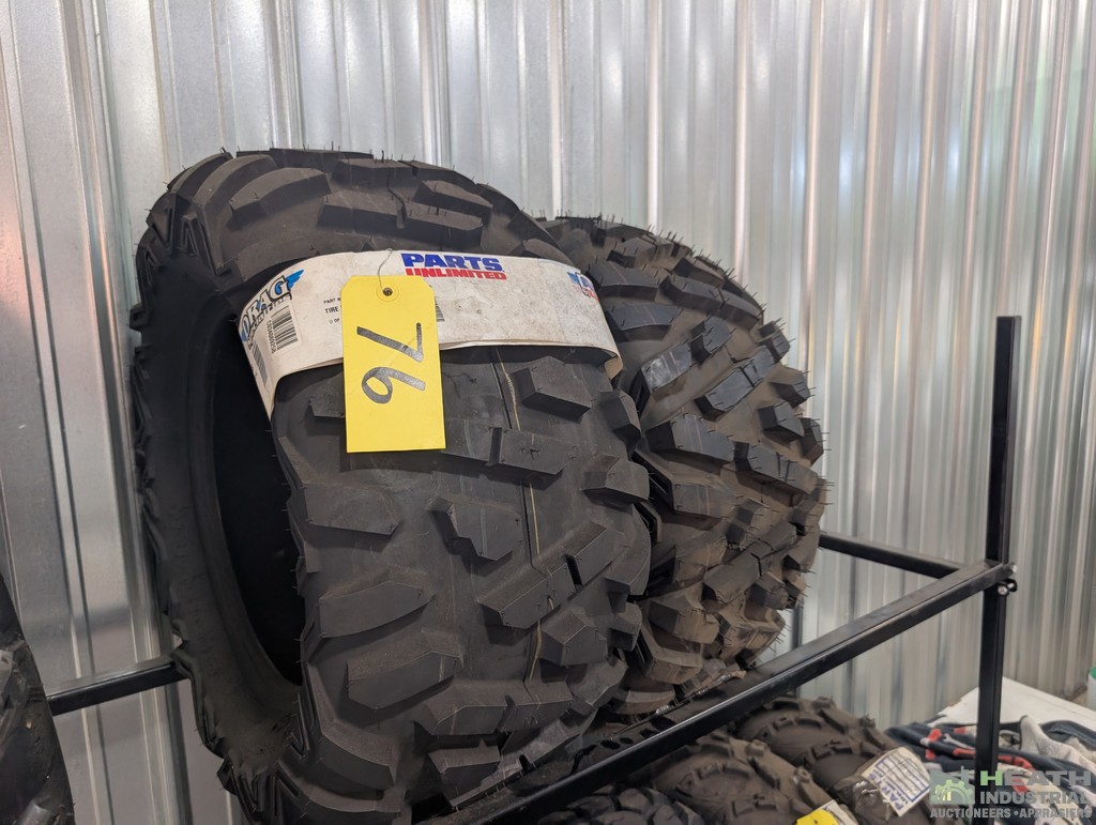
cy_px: 412
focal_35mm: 24
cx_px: 548
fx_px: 761
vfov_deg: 56.9
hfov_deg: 71.5
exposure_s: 1/180
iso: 431
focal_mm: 6.9
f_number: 1.68
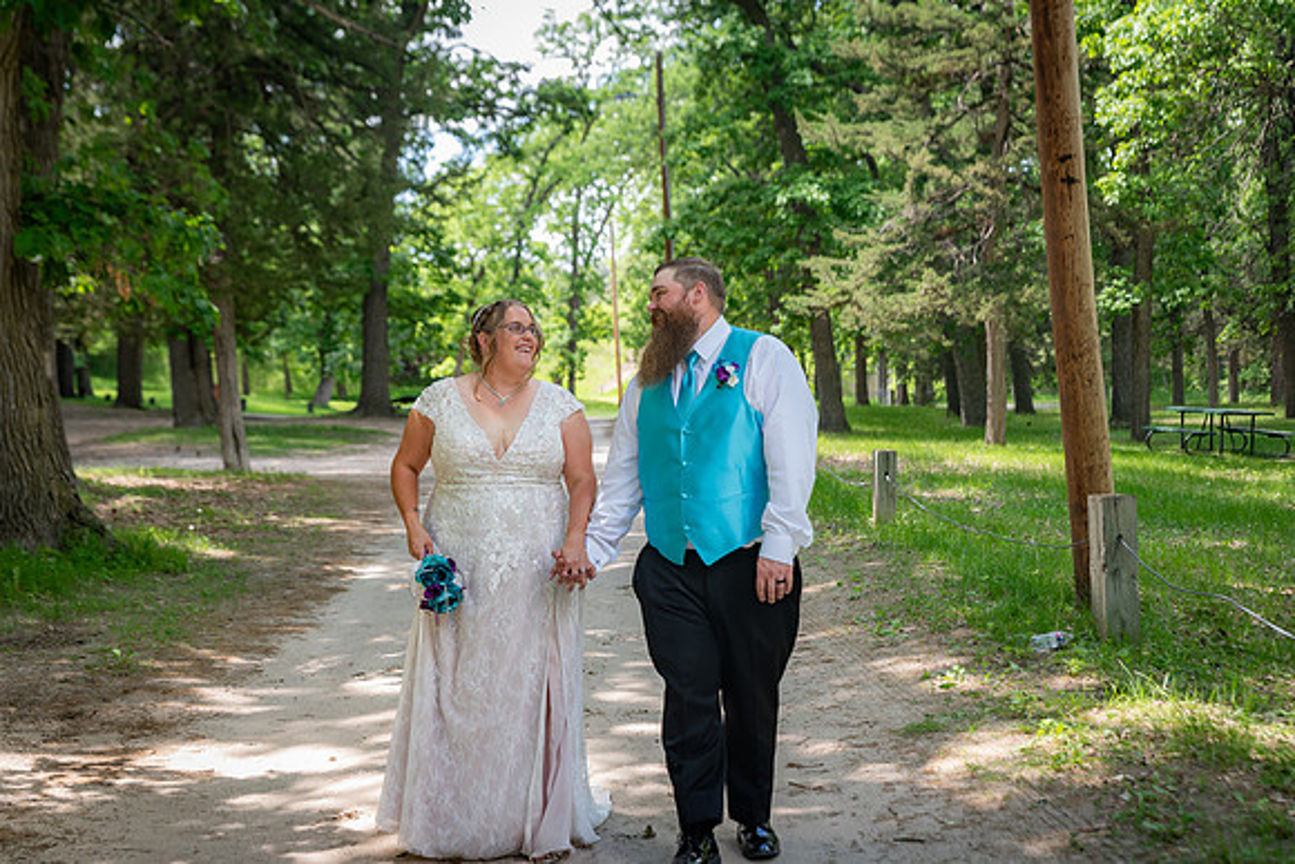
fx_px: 1871
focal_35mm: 52
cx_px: 648
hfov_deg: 38.2
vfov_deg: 26.0
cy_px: 432
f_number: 4
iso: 200
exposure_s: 1/160
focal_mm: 52
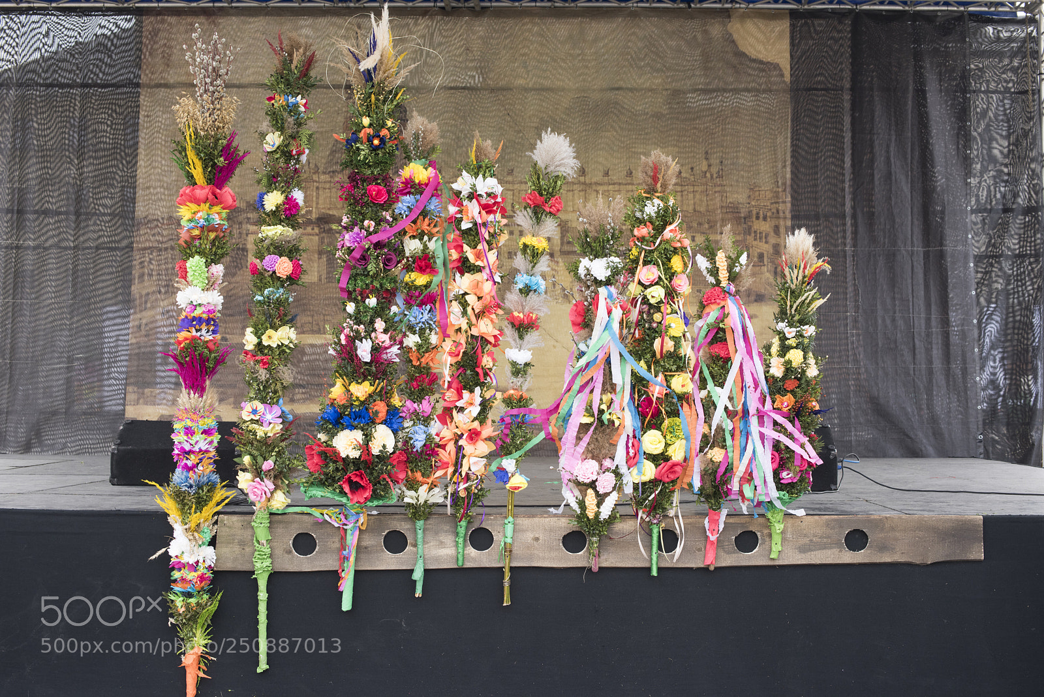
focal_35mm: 50
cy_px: 348
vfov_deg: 27.0
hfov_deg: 39.6
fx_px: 1450
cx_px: 522
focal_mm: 50
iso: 400
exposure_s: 1/125
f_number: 8
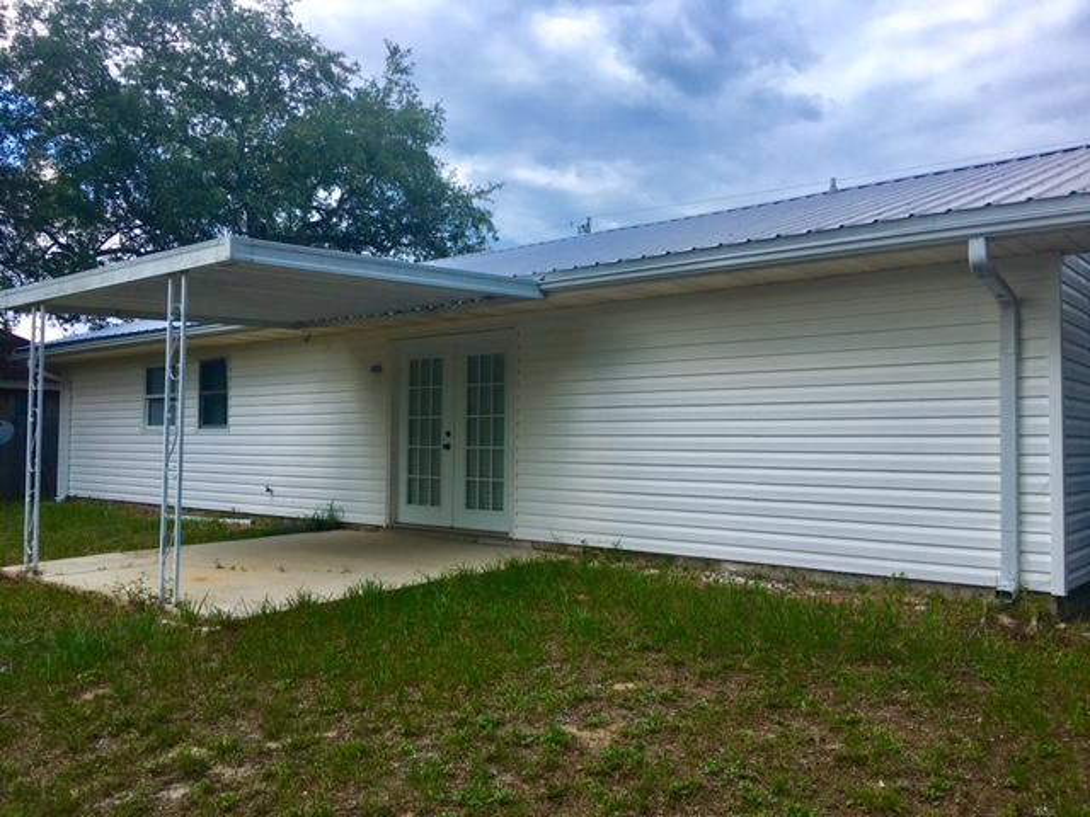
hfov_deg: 61.7
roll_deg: -0.5
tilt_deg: +3.4
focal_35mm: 29
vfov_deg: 48.2
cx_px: 545
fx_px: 913
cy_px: 408
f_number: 2.2
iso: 25
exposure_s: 1/1326
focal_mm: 4.15
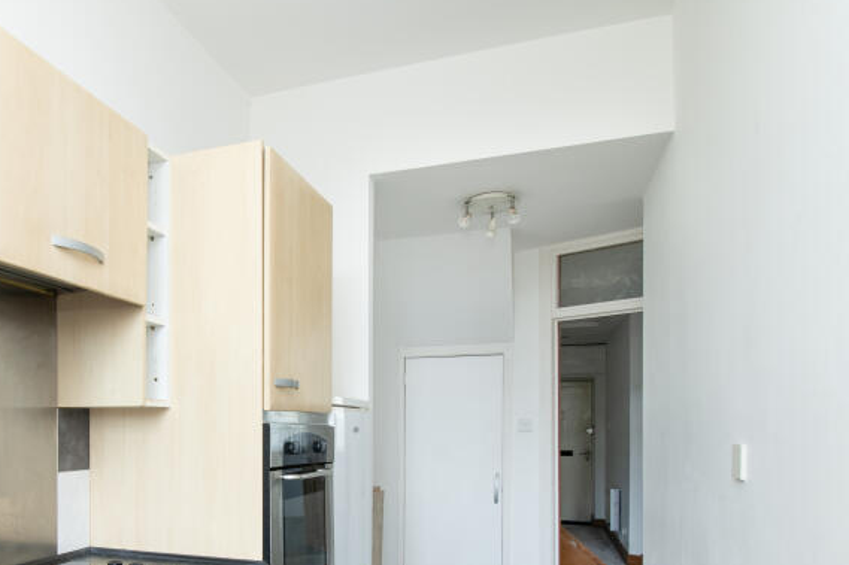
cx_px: 228
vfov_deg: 45.8
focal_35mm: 27
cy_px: 440
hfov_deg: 64.0
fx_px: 637
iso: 320
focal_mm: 10
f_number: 9
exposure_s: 1/6
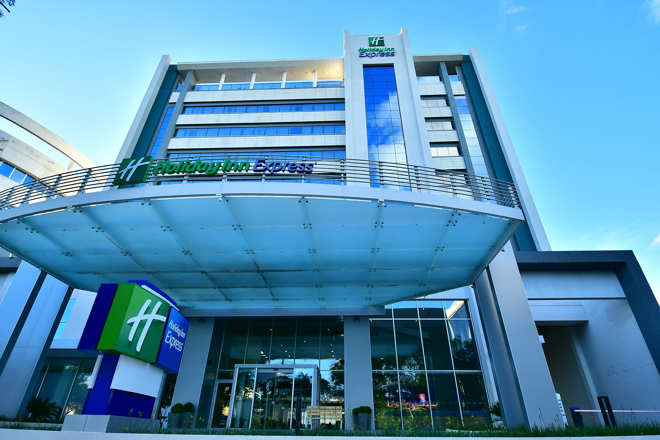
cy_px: 220
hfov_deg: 90.0
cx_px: 330
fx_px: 330
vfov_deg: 67.4
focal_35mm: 18
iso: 160
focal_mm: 12
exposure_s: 1/125
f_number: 7.1
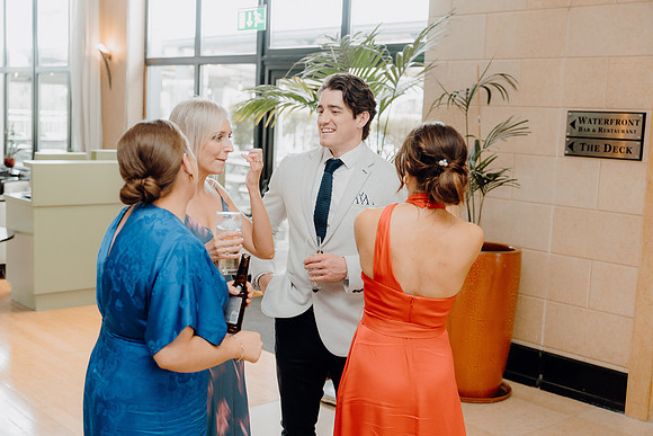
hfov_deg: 43.6
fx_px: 816
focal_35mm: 45
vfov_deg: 29.9
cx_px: 326
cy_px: 218
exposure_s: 1/200
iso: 1250
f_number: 2.8
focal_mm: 45
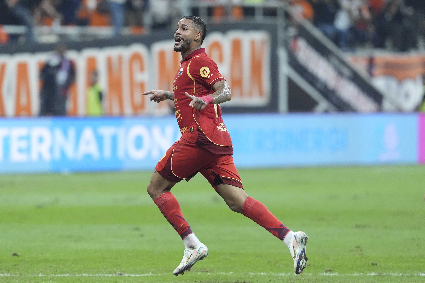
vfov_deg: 4.6
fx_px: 3541
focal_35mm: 300
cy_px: 142
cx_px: 212
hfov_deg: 6.9
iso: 4000
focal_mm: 300
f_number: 3.2
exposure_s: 1/1000
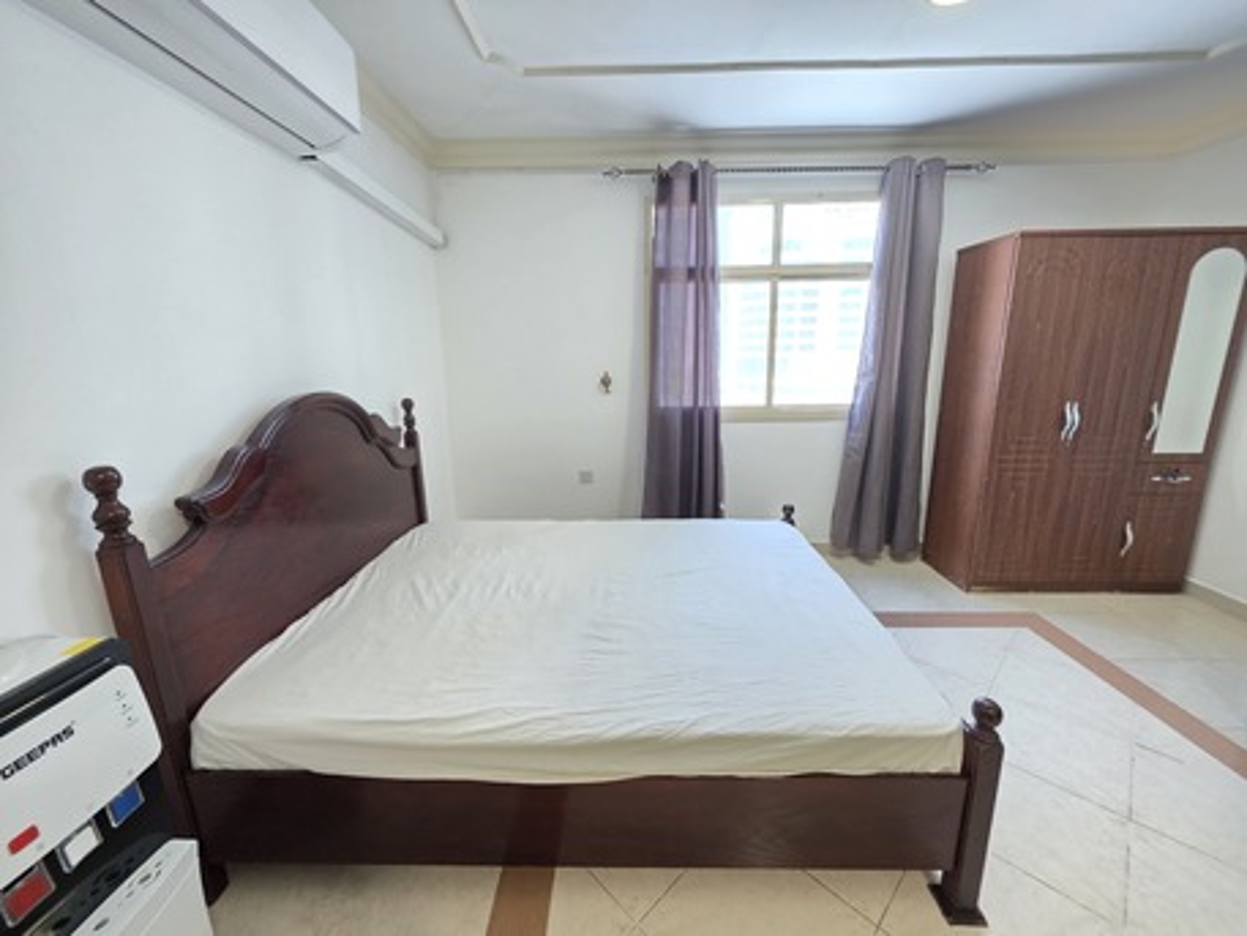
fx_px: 468
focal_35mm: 13
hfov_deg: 106.2
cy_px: 468
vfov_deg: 89.9
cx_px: 624
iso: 320
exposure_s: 1/50
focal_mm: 2.2
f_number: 1.9
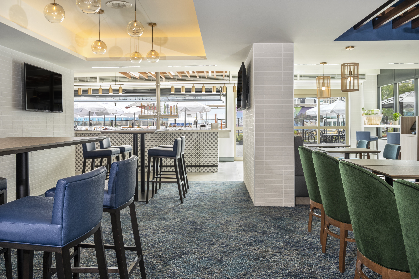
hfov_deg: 61.1
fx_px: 355
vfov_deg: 43.0
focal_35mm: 30
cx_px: 210
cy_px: 140
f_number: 8
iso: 100
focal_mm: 30.5
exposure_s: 1/6
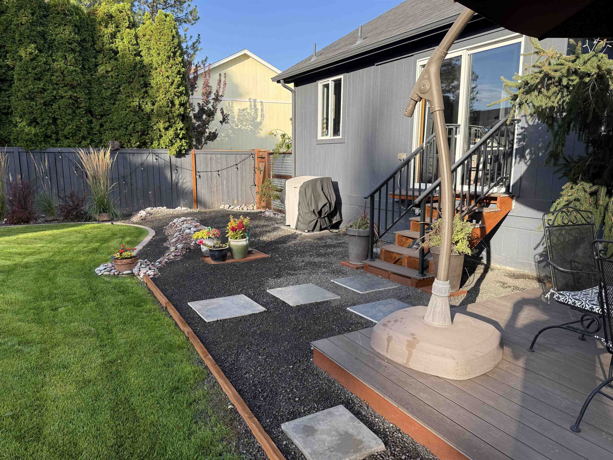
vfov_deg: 56.8
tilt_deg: -8.7
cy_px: 230
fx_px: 425
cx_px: 306
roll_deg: +0.0
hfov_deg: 71.6
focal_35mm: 24
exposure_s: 1/1139
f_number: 1.78
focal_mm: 6.76
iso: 100
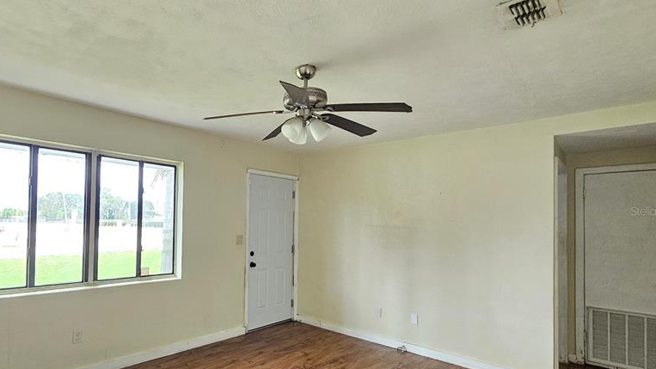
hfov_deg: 87.6
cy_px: 211
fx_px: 330
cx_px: 242
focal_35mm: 19
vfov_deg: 58.1
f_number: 2.2
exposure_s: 1/60
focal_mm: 2.2
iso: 320
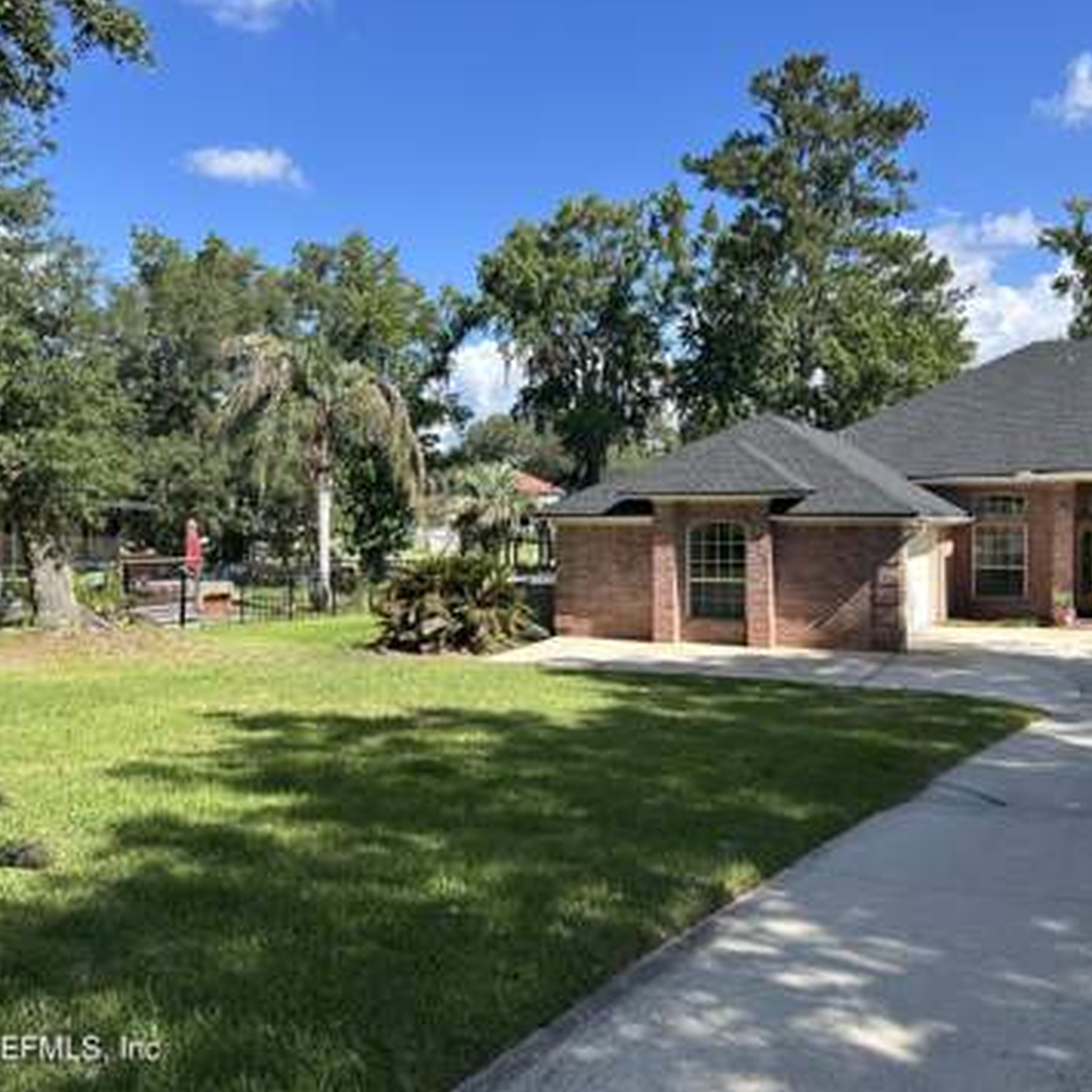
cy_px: 543
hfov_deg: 52.4
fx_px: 1106
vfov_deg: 52.5
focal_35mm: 31
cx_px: 612
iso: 50
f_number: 1.5
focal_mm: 5.7
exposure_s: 1/2299
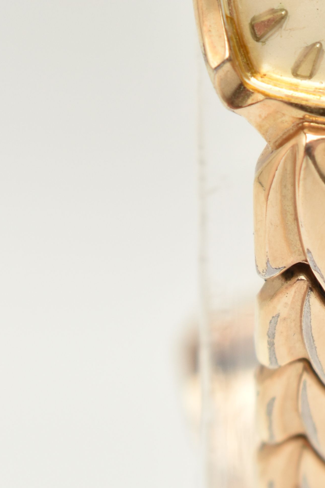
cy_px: -57
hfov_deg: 5.3
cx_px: 355
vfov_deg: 7.9
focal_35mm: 258
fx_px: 3488
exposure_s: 1/100
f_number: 10
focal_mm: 55
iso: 400
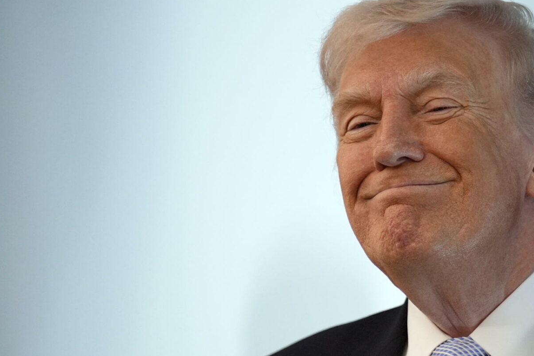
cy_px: 134
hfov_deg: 5.8
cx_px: 549
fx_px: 5250
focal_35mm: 354
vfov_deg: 3.9
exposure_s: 1/250
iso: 2500
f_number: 3.2
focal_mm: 167
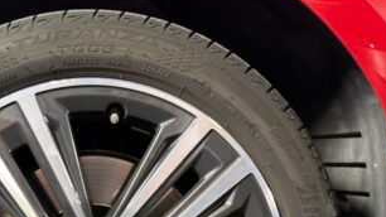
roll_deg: -2.4
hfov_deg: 38.4
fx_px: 542
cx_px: 107
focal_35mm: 53
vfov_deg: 21.1
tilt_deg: -11.0
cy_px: 261
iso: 500
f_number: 1.78
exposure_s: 1/33
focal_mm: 6.76
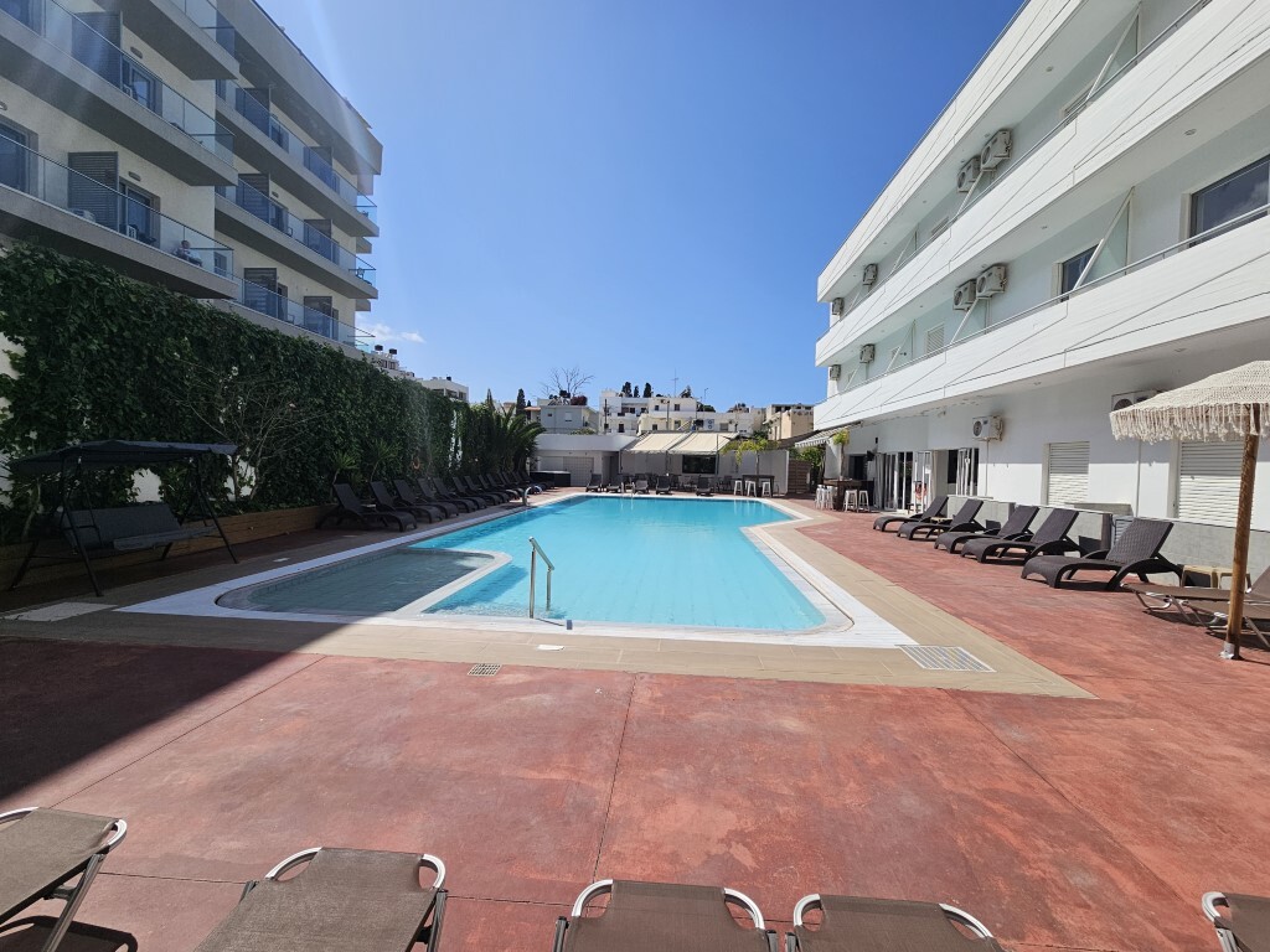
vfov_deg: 89.9
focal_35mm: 13
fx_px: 477
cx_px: 635
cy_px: 476
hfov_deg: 106.2
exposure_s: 1/4717
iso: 50
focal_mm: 2.2
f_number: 2.2
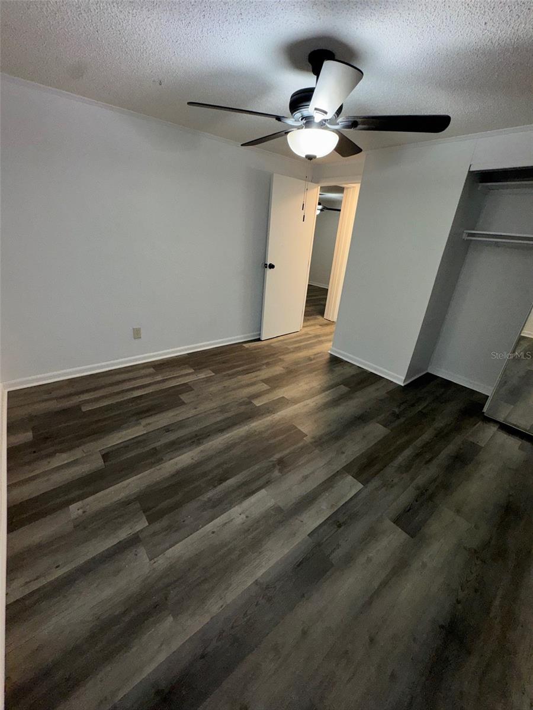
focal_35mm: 14
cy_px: 355
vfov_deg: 102.1
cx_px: 266
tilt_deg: -23.9
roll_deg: -4.2
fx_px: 287
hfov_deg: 85.7
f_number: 2.2
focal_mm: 2.22
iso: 80
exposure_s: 1/120
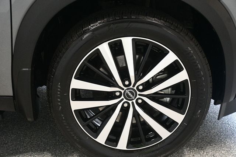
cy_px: 78
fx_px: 413
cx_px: 118
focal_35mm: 63
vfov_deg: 21.5
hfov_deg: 31.9
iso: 3200
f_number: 4.5
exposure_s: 1/80
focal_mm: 42
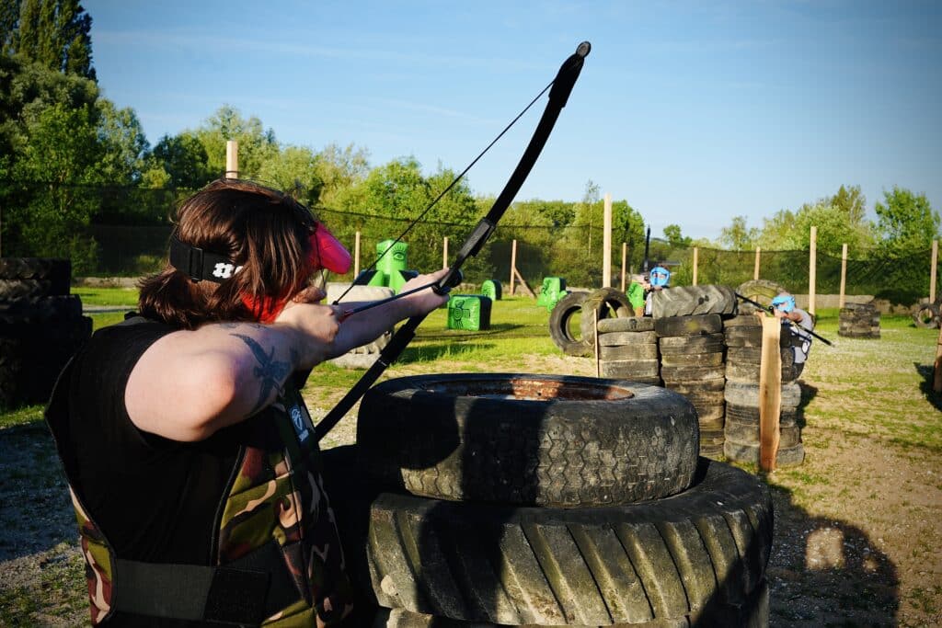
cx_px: 471
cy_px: 314
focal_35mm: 34
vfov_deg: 38.9
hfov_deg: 55.8
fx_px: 890
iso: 100
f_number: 9
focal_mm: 34
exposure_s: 1/125
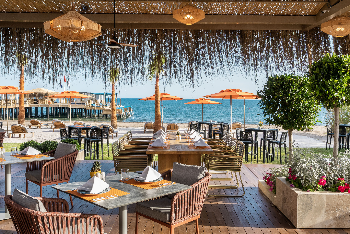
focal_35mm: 36
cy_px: 117
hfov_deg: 53.1
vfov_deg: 36.9
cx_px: 175
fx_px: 350
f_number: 7.1
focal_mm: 24
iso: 320
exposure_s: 1/250
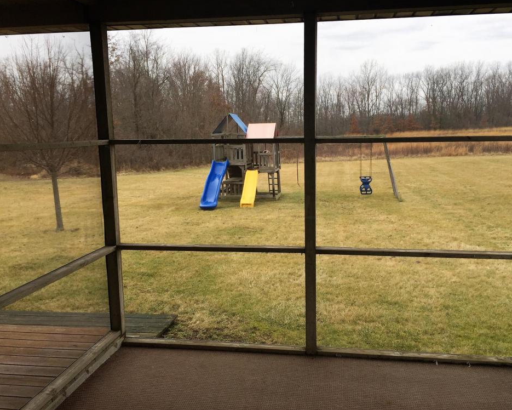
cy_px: 207
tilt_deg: -10.7
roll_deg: +0.9
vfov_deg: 47.1
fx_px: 470
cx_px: 279
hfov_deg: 57.1
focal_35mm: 31
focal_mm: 4.15
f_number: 2.2
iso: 32
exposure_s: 1/444
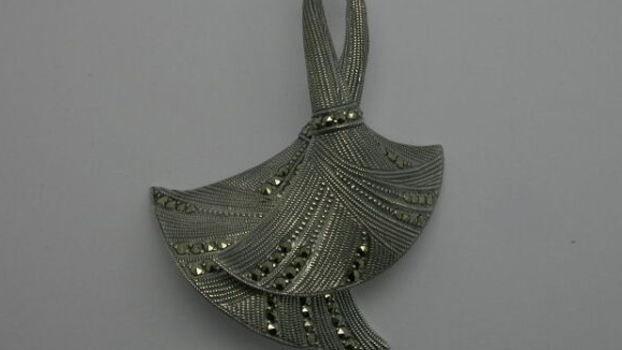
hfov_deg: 22.2
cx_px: 309
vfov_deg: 12.6
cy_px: 135
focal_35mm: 96
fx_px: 1584
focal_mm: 17.7
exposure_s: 1/42.5
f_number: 8.3
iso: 100
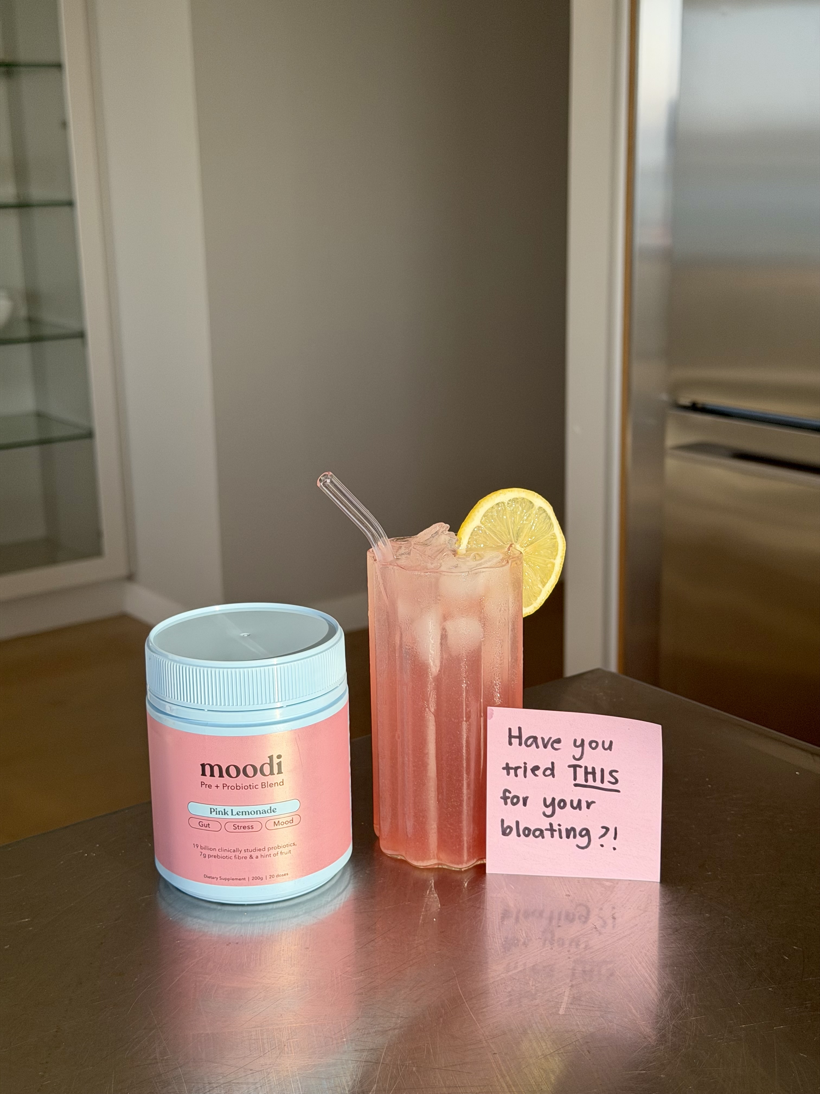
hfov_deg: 30.3
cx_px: 410
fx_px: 1516
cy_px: 547
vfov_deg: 39.7
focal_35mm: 48
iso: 64
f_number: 1.78
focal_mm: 6.76
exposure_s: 1/687
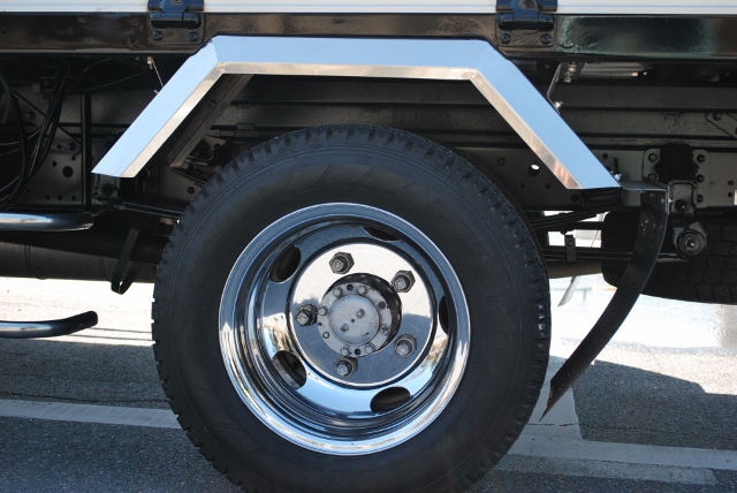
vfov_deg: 25.8
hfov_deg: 37.8
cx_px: 368
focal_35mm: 52
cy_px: 246
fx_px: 1076
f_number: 5.3
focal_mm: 35
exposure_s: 1/250
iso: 200
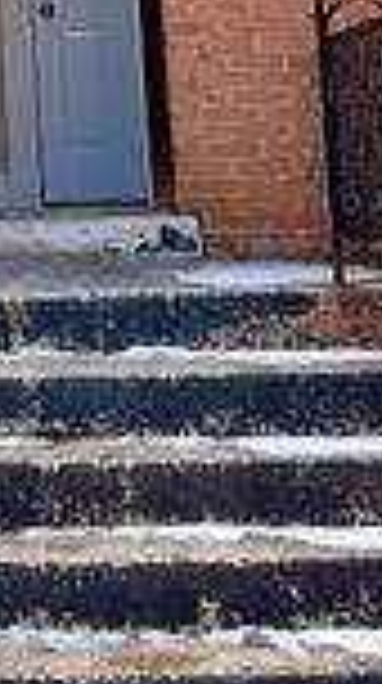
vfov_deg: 17.6
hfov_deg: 10.0
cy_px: -182
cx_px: -265
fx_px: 2080
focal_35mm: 115
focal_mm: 6.76
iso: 100
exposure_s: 1/1901
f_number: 1.78
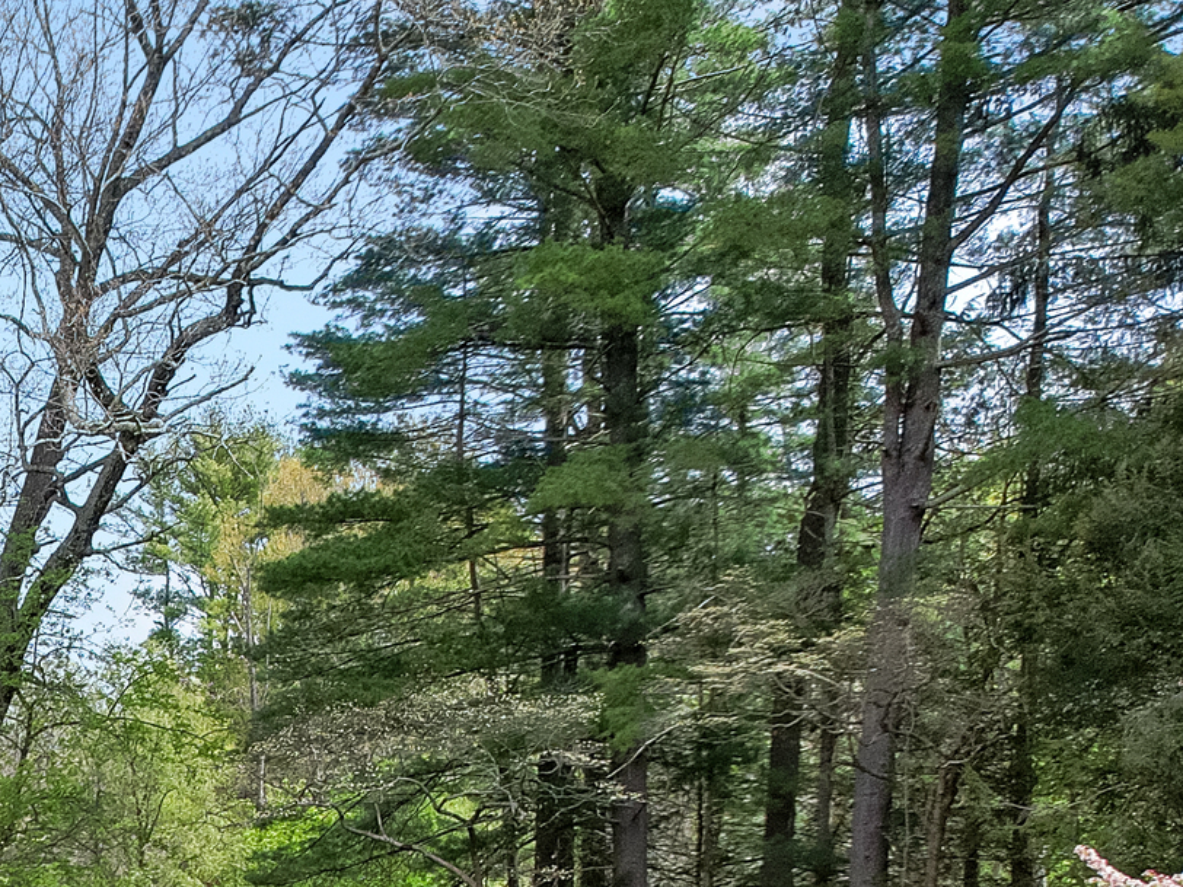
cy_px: 1095
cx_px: -341
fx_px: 2734
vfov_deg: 17.5
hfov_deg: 22.0
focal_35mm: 80
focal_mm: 8.38
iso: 200
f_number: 2.8
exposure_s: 1/2000
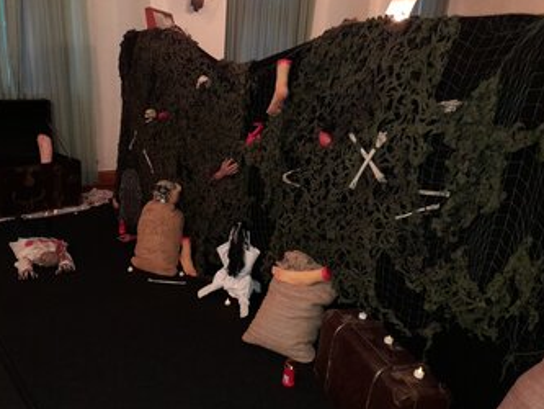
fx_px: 472
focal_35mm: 30
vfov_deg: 46.6
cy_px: 240
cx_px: 229
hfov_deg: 59.6
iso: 500
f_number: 2
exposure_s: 1/25
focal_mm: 4.6
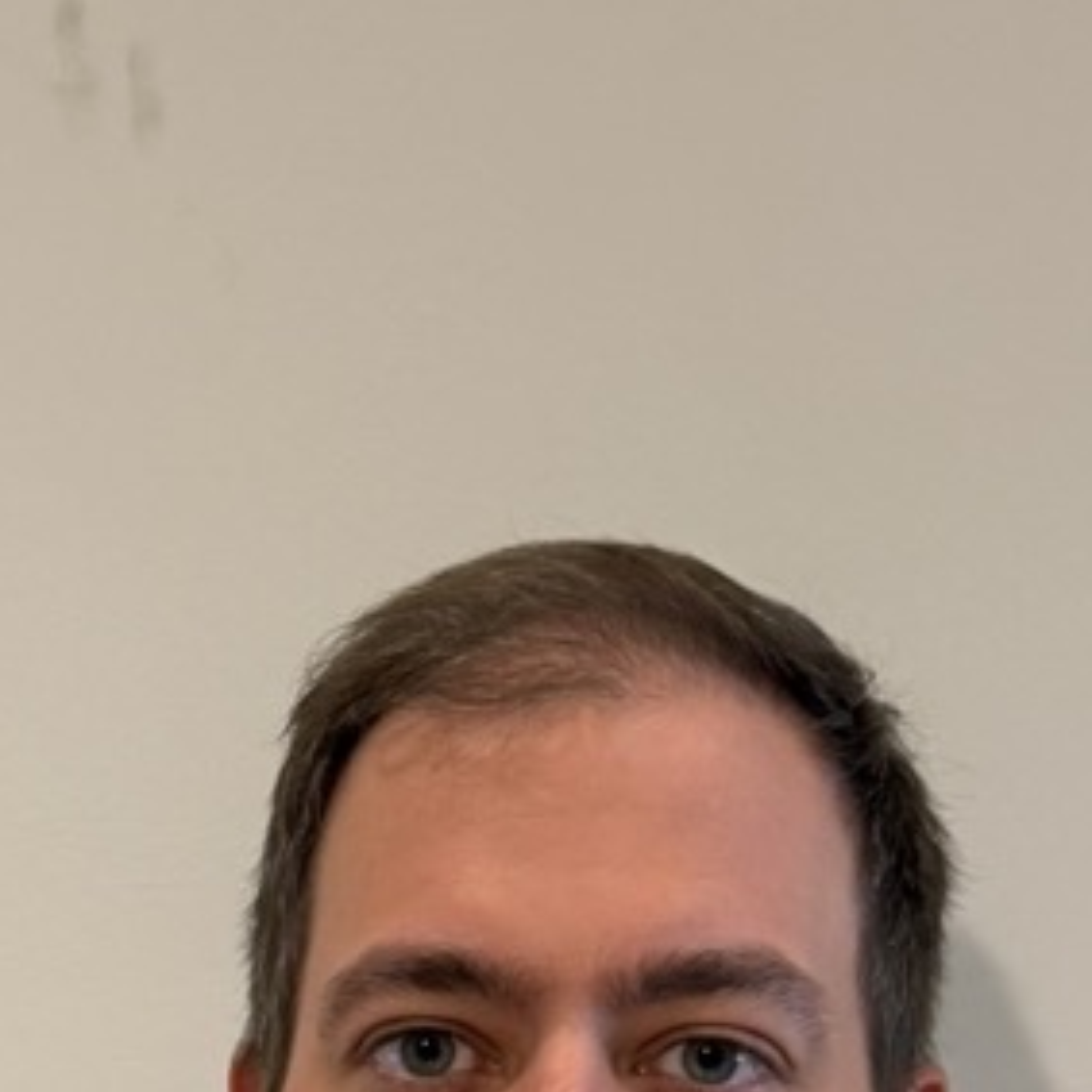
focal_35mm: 90
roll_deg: -1.7
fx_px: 3212
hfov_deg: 19.2
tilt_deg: -0.6
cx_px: 274
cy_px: 1347
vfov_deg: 18.2
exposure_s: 1/100
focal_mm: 6.76
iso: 200
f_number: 1.78
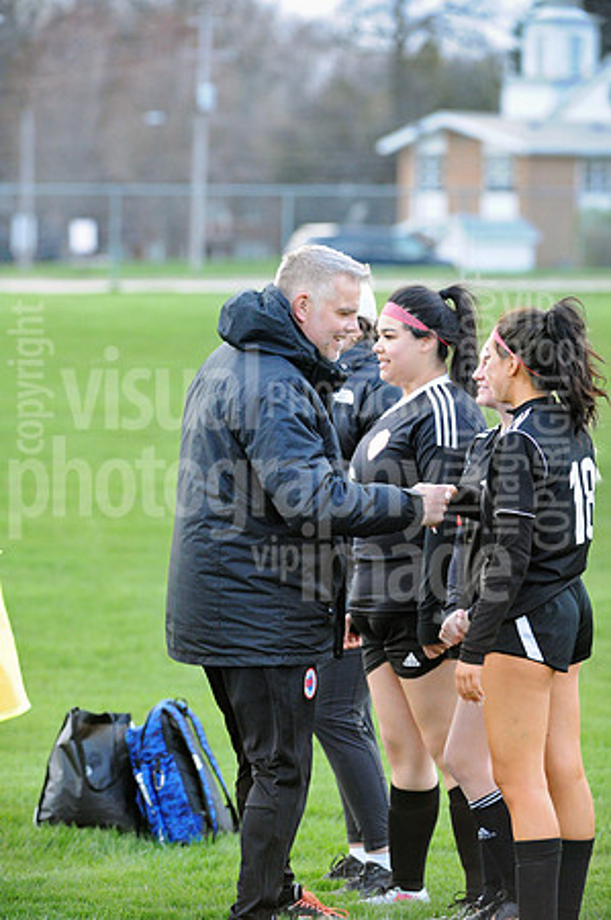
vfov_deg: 10.3
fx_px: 5103
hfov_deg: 6.9
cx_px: 306
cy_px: 460
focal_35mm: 200
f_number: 5
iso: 9000
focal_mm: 200
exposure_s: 1/1250
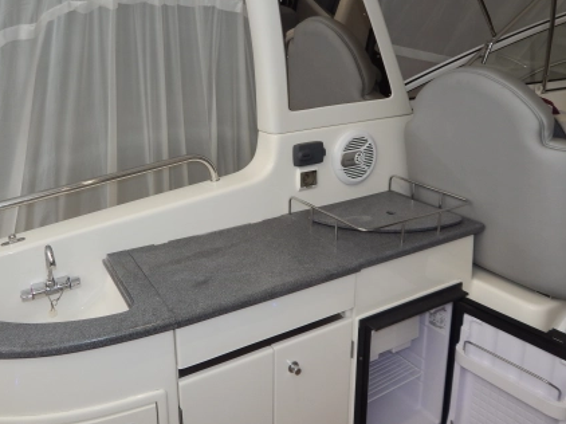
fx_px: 490
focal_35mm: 30
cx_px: 233
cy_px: 163
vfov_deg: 46.4
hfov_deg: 59.6
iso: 125
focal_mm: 4
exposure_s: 1/60
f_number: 3
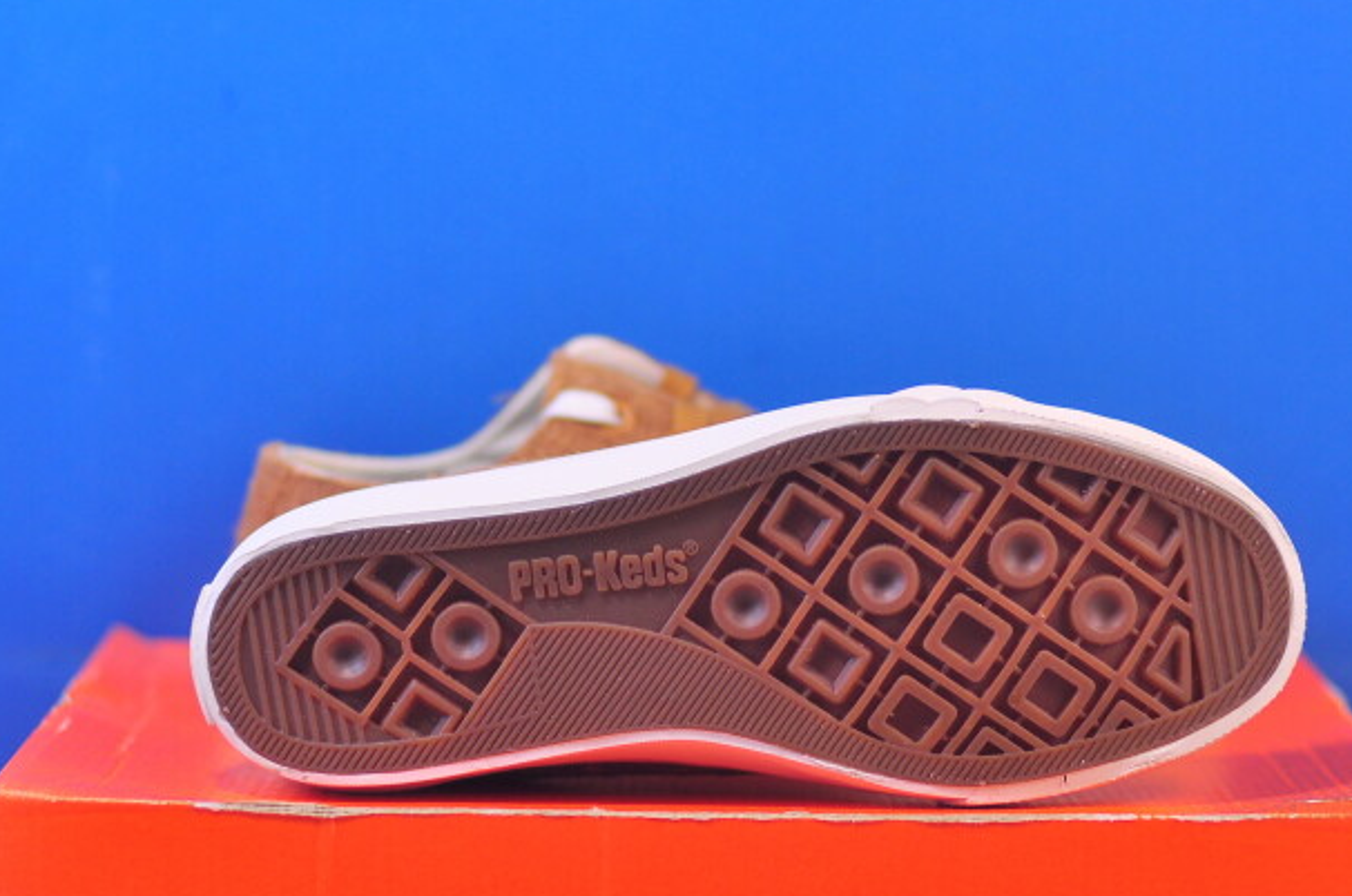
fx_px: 3712
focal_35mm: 99
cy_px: 327
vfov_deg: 13.8
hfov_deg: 20.6
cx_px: 705
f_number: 2.2
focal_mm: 50
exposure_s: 1/320
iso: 250
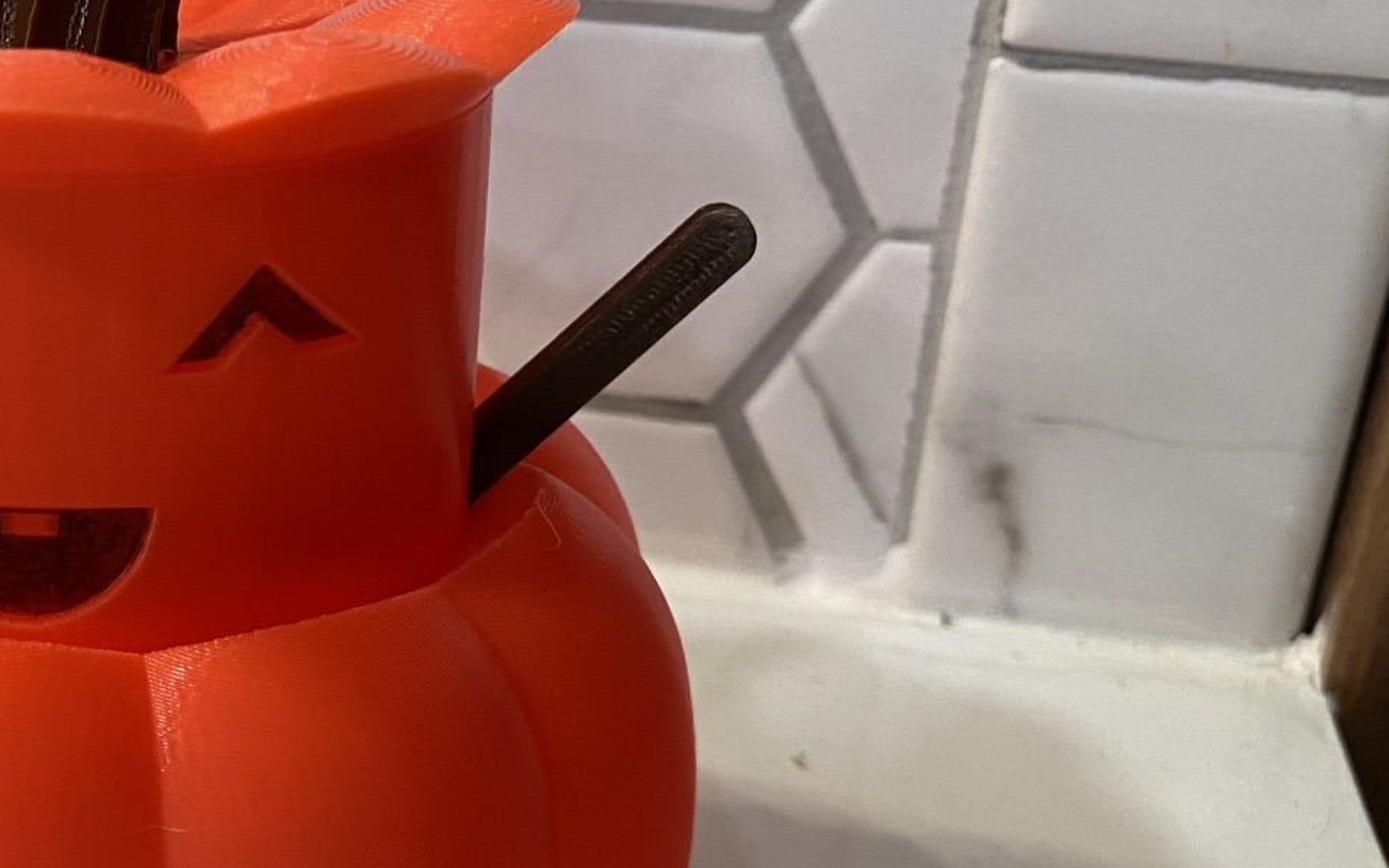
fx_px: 2233
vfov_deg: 22.0
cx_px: 52
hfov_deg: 32.2
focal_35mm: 59
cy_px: 479
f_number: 1.8
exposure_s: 1/60
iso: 80
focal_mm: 4.25
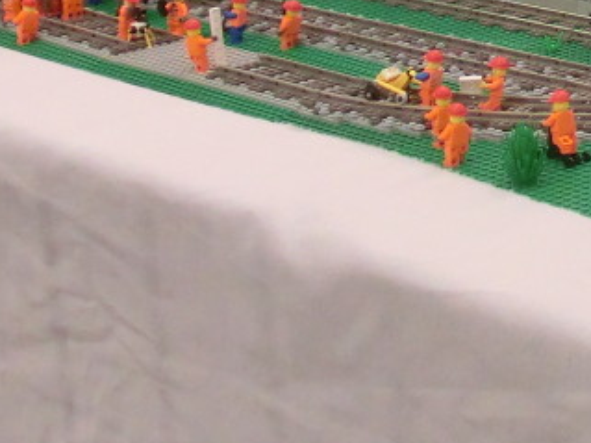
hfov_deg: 13.9
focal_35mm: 135
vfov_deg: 10.8
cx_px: 843
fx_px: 2304
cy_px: -63
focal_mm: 7.38
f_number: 4
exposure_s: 1/30
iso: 800
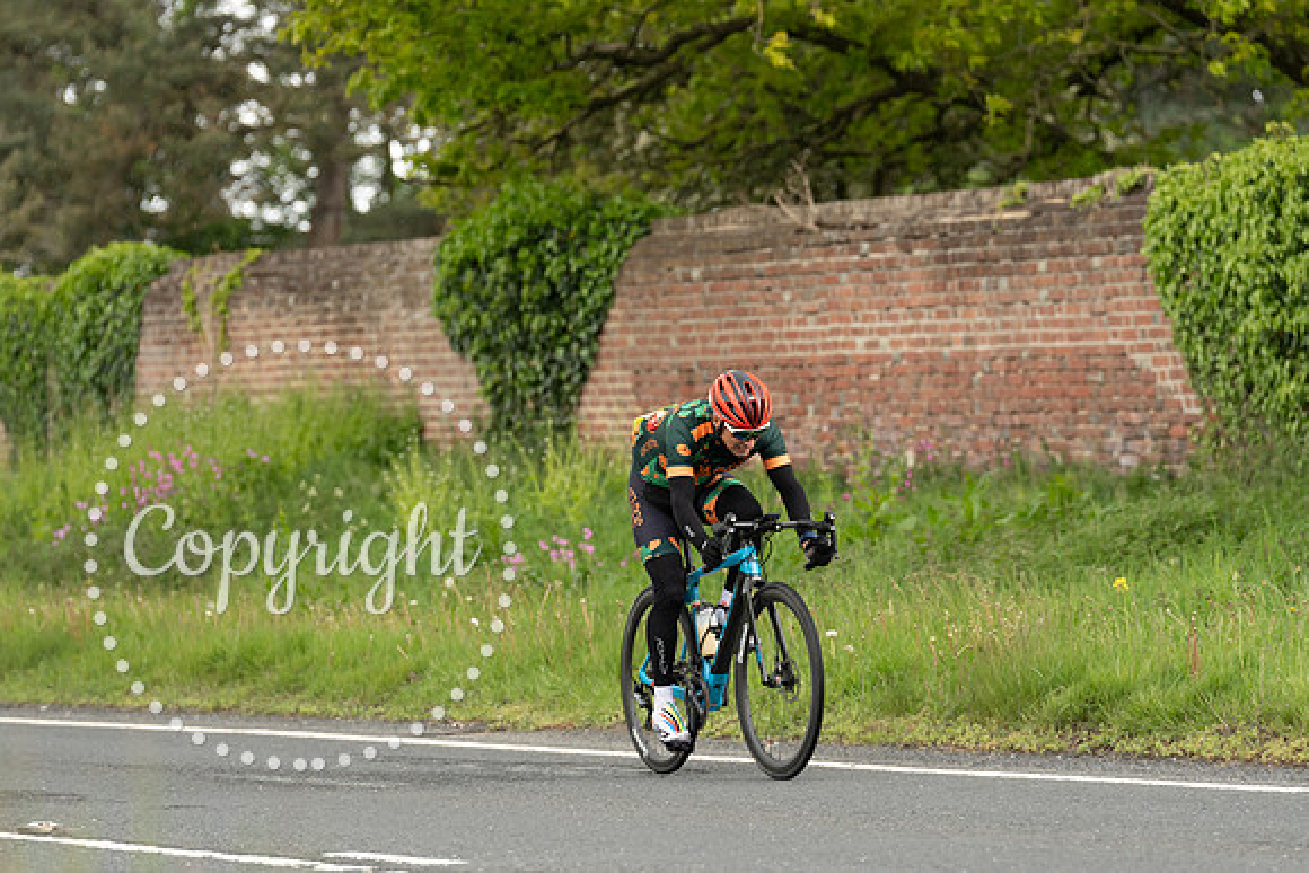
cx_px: 654
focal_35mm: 200
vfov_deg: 6.9
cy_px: 436
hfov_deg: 10.3
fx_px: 7274
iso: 1250
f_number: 4.5
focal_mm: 200
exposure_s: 1/1000
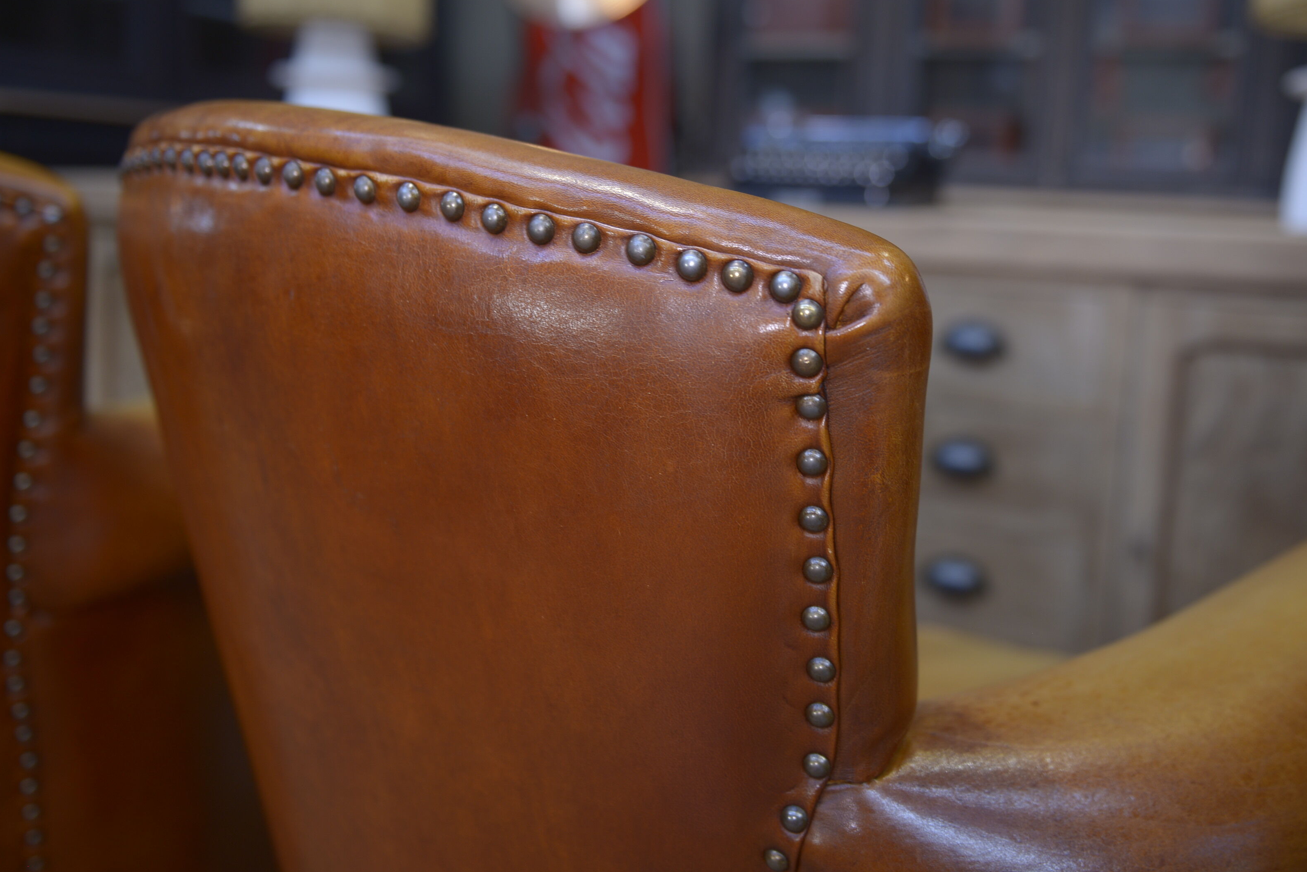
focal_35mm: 37
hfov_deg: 51.7
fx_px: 1344
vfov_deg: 35.9
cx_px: 737
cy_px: 393
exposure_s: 1/50
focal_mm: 32
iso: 250
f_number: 2.8
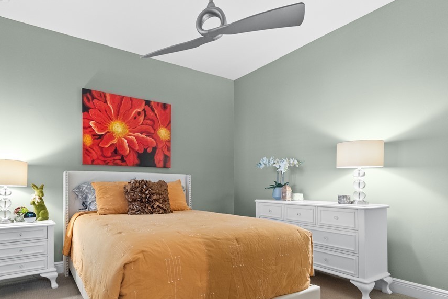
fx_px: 237
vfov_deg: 64.2
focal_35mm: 19
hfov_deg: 85.4
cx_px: 171
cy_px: 175
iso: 800
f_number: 4.5
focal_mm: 10
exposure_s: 1/8
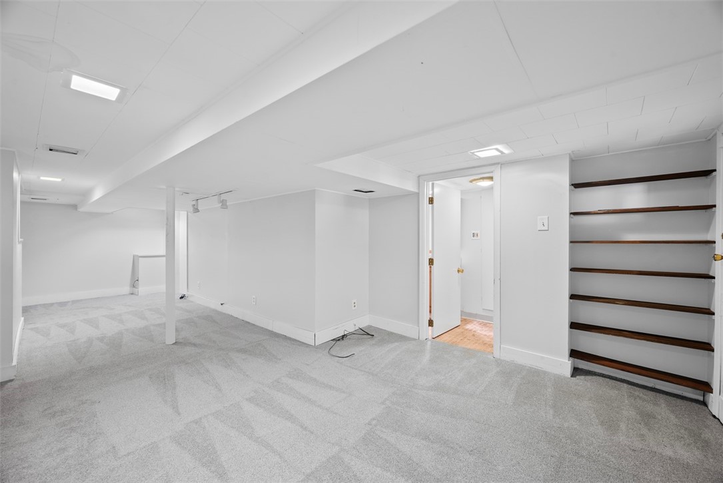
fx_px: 281
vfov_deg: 81.2
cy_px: 242
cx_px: 362
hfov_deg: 104.2
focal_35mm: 14
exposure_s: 2.5
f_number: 8
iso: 400
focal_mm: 14
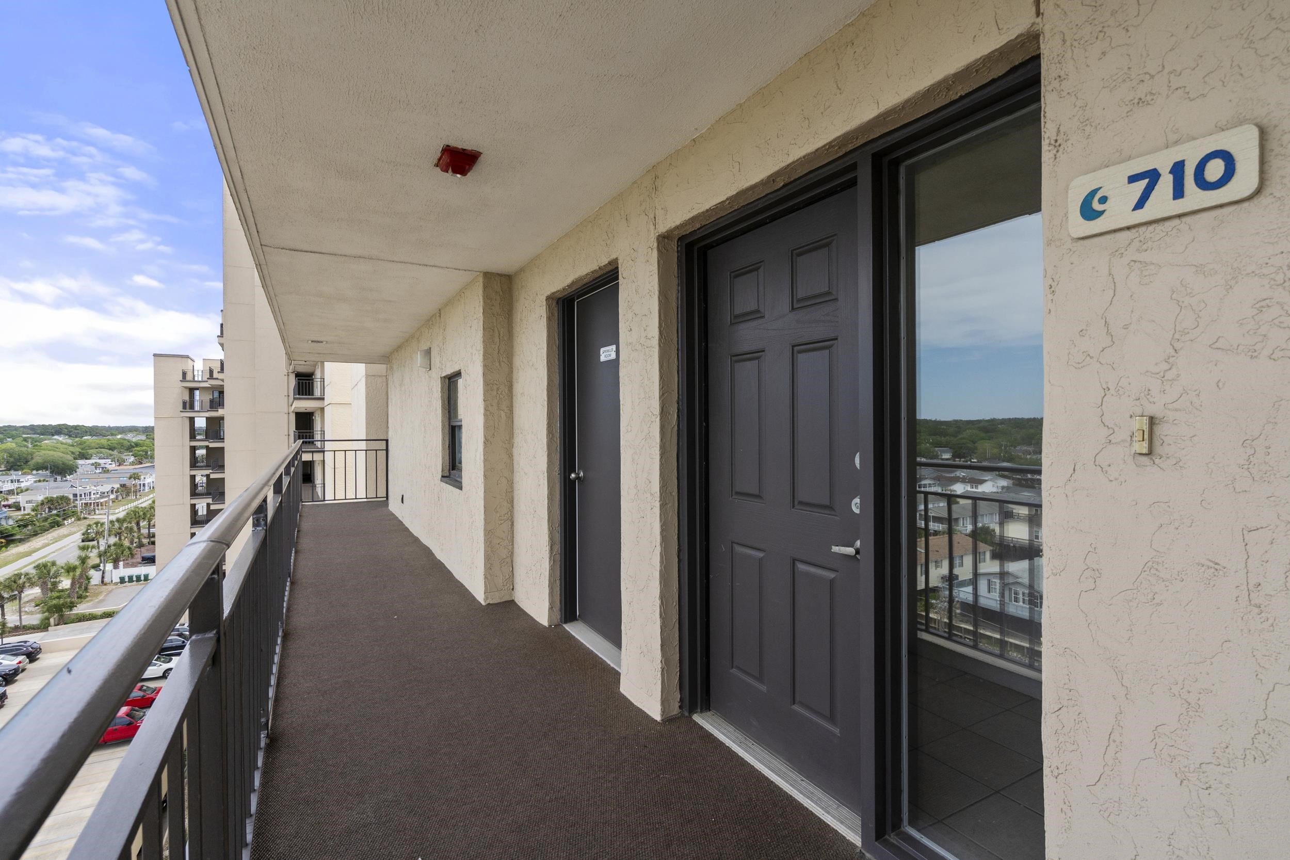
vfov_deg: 73.8
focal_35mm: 16
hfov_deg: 96.7
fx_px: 573
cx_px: 645
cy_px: 430
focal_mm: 16
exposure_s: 1/1000
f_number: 8
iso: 250
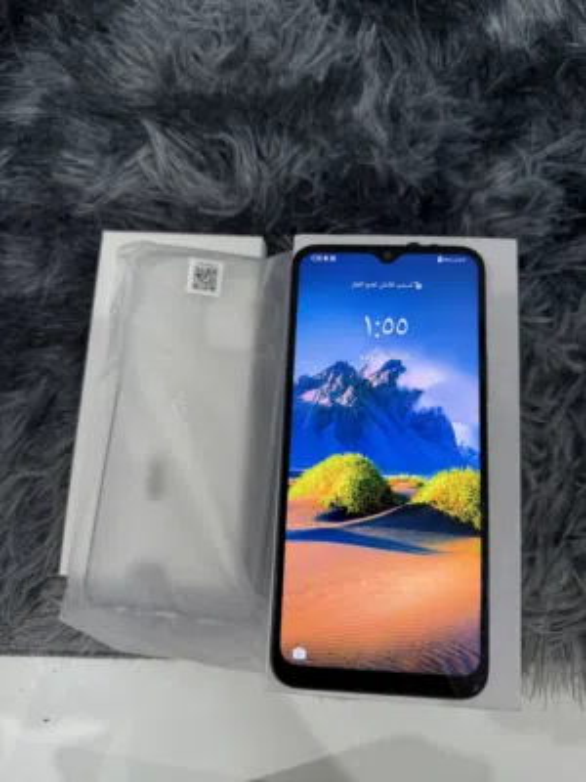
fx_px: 542
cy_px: 391
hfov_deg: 56.8
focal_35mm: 24
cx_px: 293
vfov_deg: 71.6
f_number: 1.78
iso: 200
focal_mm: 6.76
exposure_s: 1/83
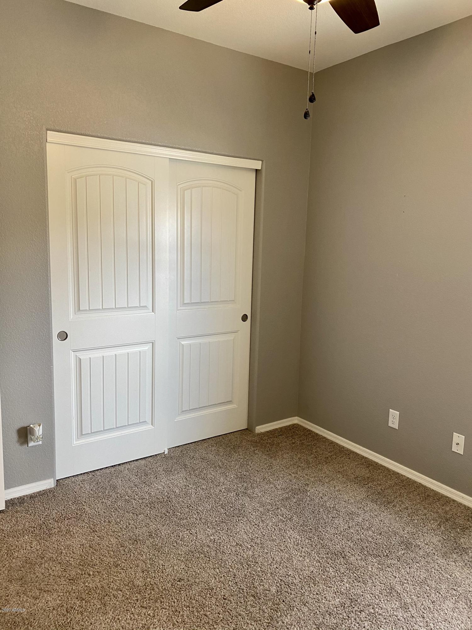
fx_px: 473
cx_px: 236
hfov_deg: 53.1
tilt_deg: -8.3
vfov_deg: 67.3
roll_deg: -1.4
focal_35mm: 26
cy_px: 315
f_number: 1.8
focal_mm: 4.25
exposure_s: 1/60
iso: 100
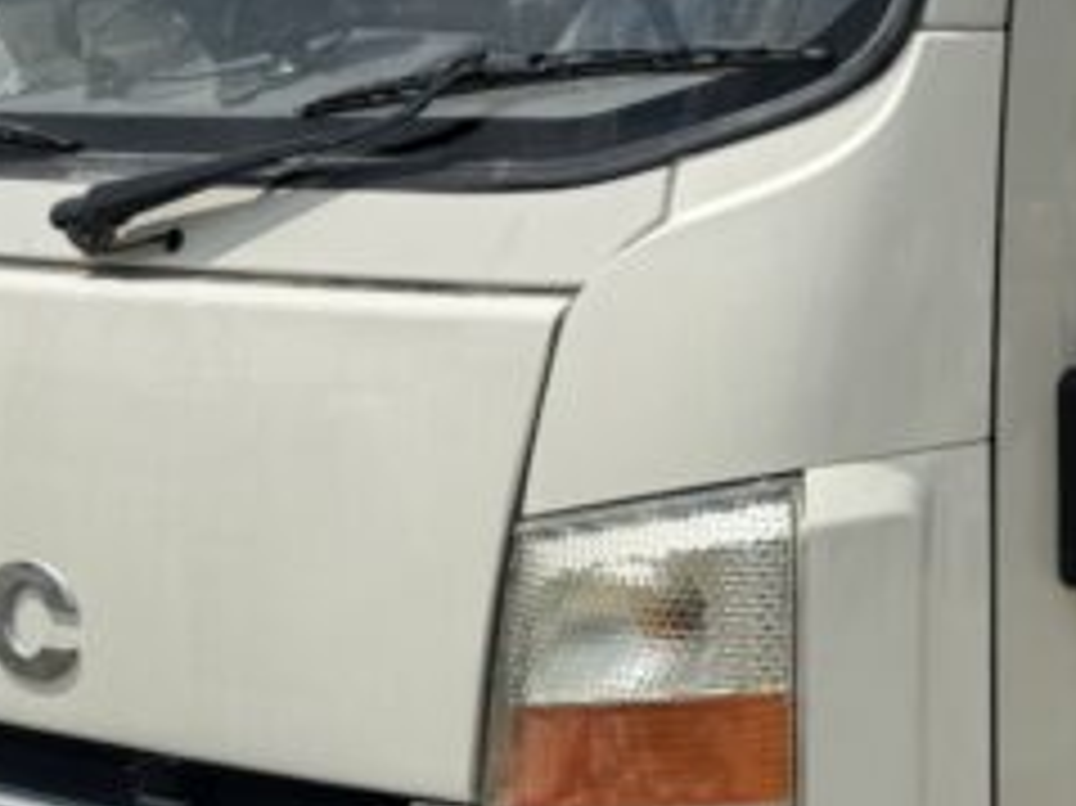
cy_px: 419
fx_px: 3200
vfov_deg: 14.4
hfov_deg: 18.4
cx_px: 1193
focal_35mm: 103
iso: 80
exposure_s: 1/7353
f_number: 1.78
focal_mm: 6.76
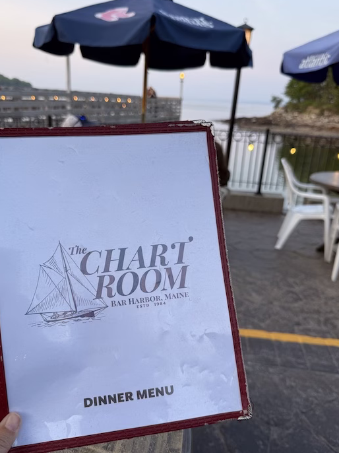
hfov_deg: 49.7
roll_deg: -3.3
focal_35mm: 28
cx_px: 160
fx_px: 366
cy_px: 228
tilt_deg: -19.3
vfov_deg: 63.5
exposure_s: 1/186
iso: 64
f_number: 1.78
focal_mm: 6.76
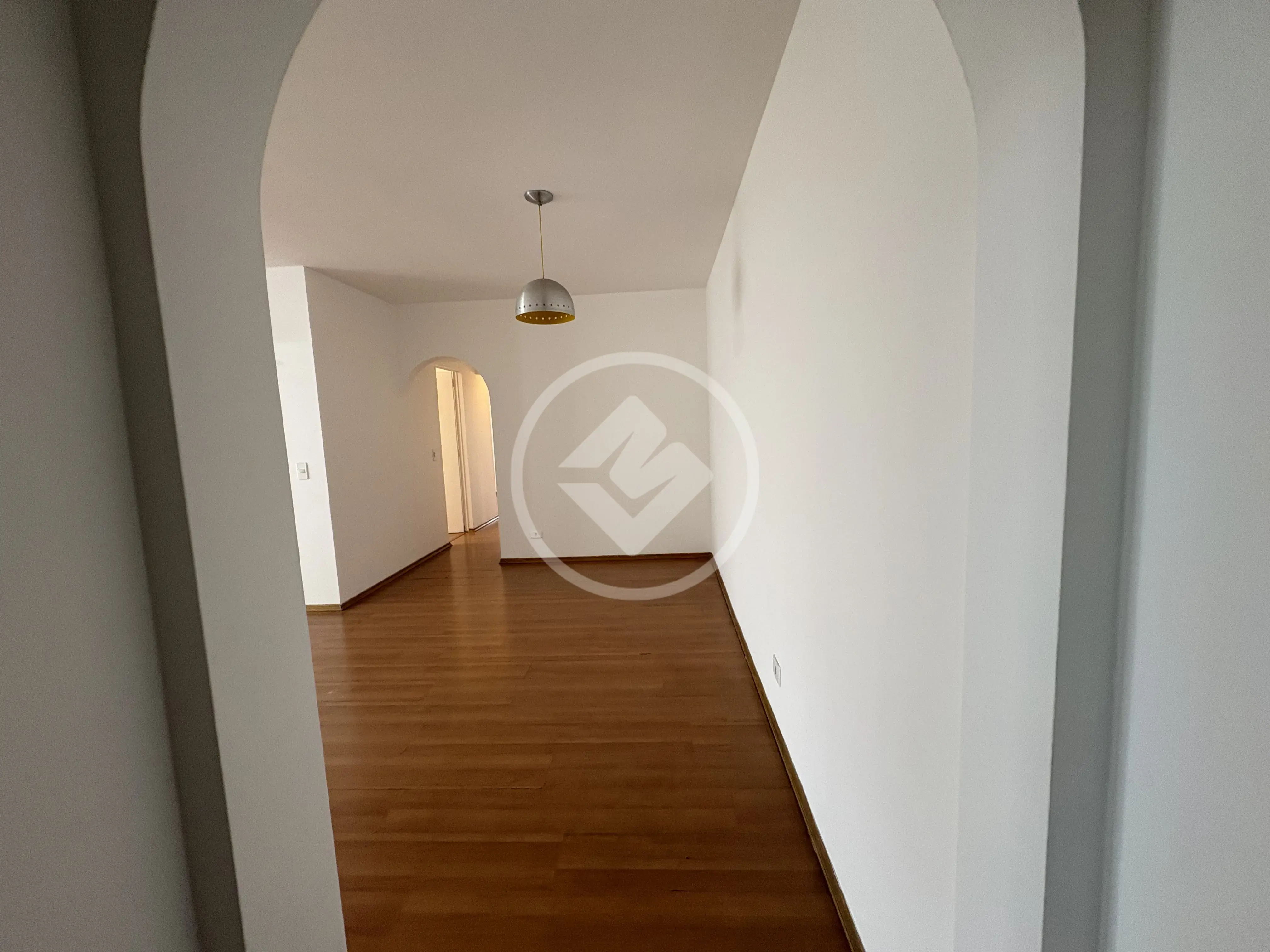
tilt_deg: -4.5
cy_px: 476
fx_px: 514
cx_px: 635
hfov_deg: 102.1
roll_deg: +2.6
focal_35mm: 14
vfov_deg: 85.7
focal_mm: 2.22
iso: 250
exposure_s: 1/60
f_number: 2.2
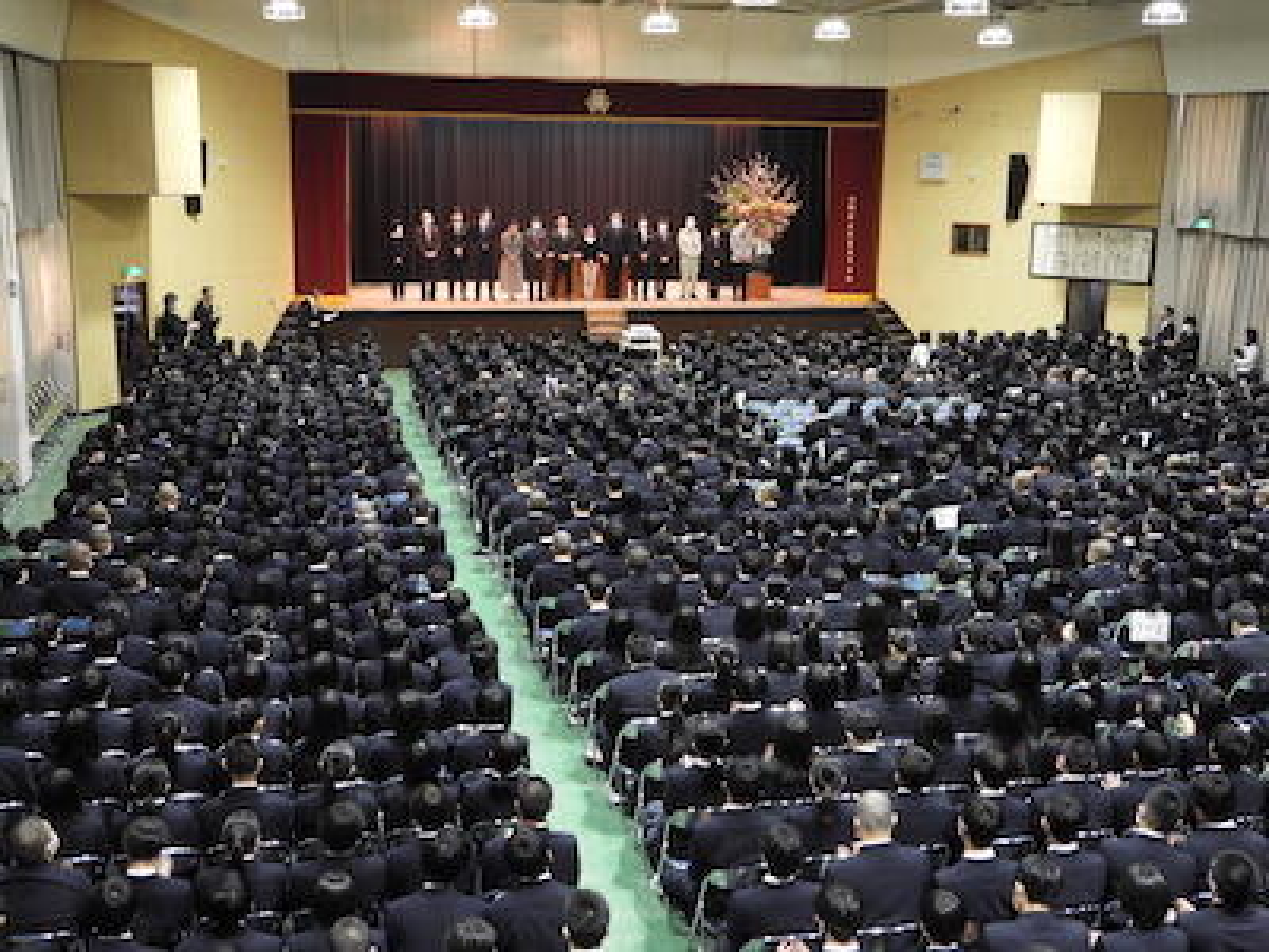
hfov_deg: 46.8
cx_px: 634
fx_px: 1466
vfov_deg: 36.0
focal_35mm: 40
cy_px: 476
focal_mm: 7.2
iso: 400
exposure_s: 1/13
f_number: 3.8
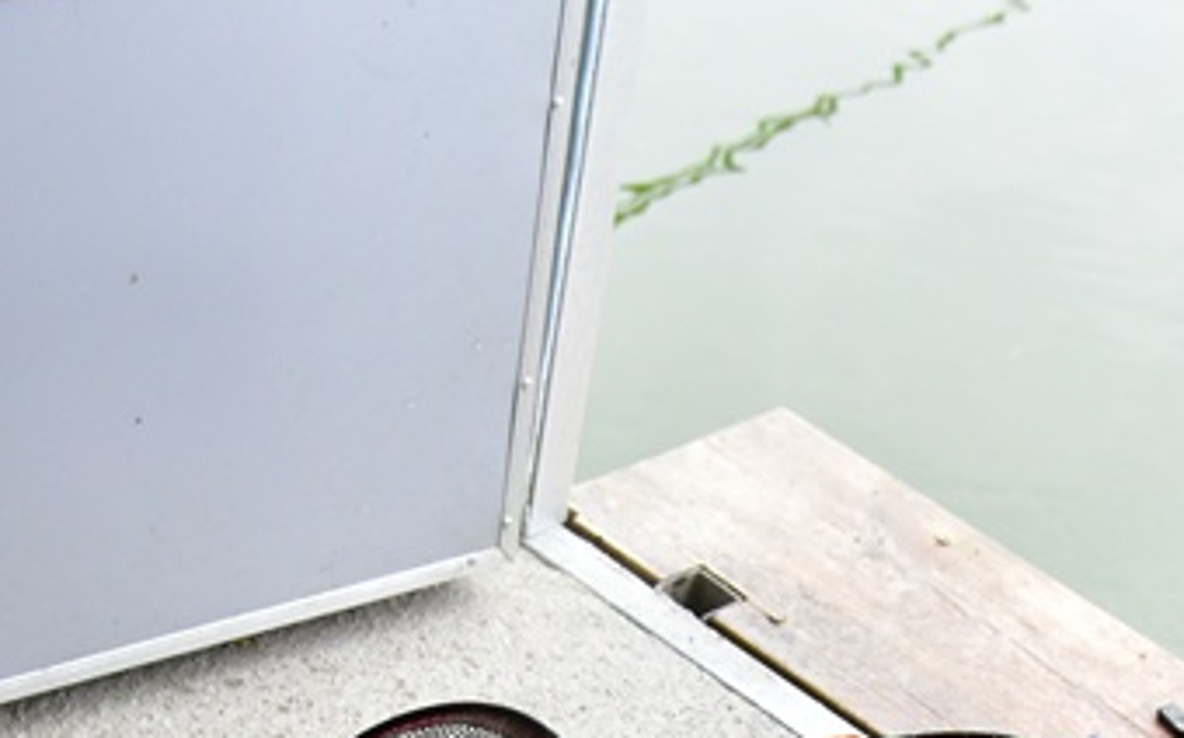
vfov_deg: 13.2
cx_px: 804
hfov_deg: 22.2
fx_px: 2999
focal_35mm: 93
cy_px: 1152
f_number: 4
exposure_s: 1/4000
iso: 2200
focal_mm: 31
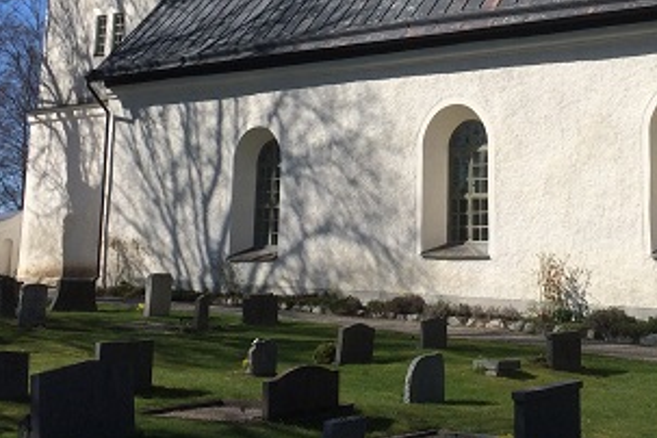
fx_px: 1223
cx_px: 468
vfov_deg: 19.8
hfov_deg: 29.7
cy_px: 9
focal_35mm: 67
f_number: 2.2
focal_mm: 4.15
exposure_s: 1/3165
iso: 32
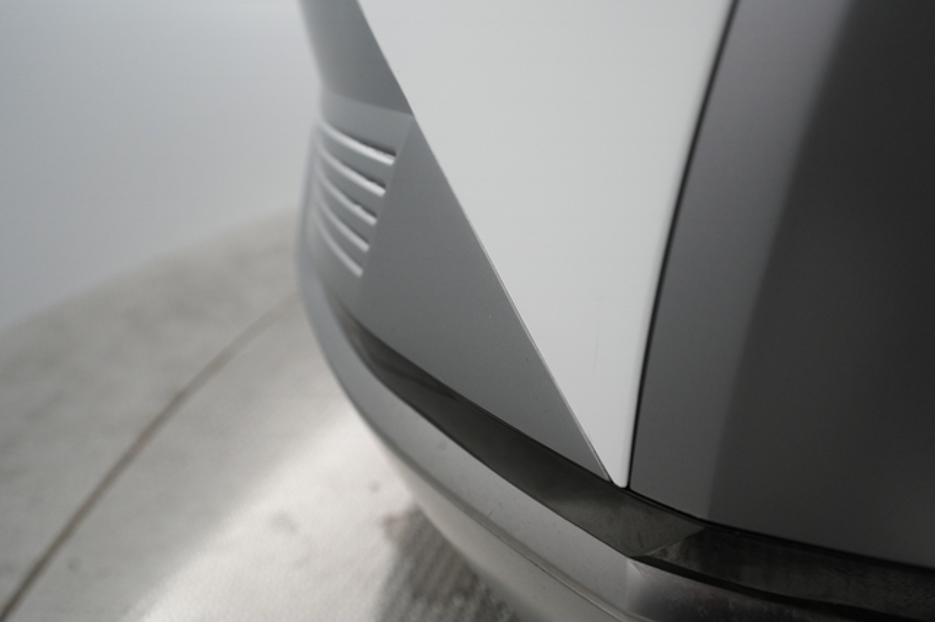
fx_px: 675
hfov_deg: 69.4
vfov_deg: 49.5
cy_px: 311
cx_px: 468
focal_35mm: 26
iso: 2500
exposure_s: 1/125
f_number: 4.5
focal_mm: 26
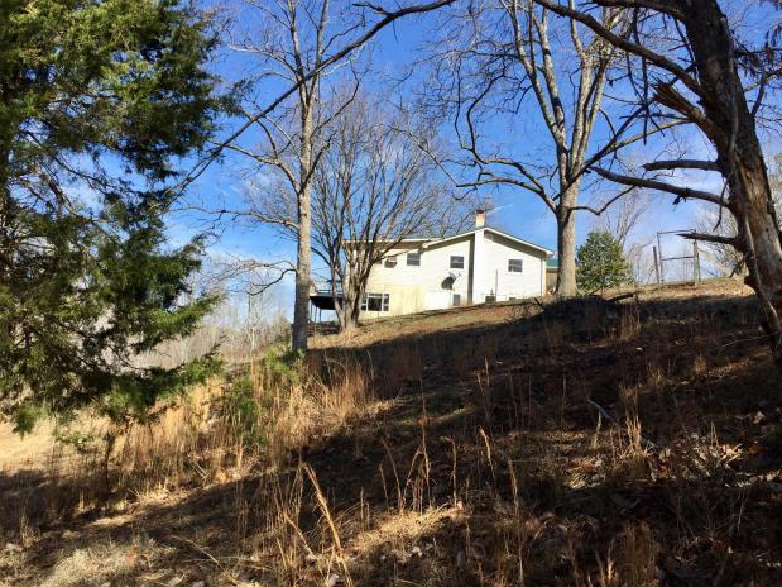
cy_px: 295
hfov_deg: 60.0
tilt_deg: +10.6
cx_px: 383
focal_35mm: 30
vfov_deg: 46.8
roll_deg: -4.0
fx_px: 678
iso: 32
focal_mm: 4.15
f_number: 2.2
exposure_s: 1/1163
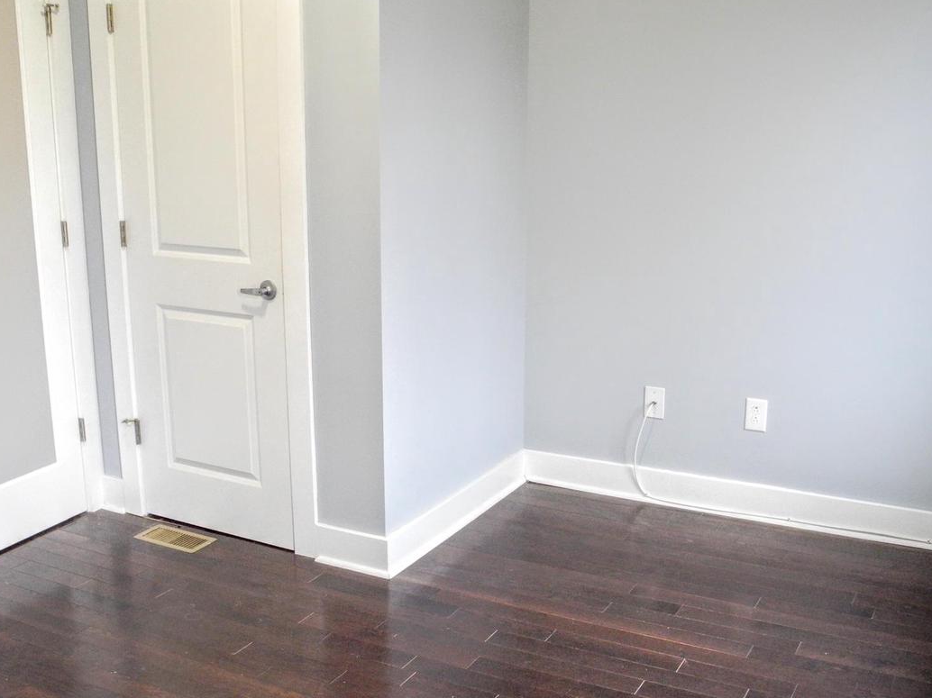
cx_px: 507
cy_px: 377
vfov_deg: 36.8
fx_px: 1050
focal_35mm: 39
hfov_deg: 47.8
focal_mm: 6
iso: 400
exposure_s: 1/25.7
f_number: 2.8
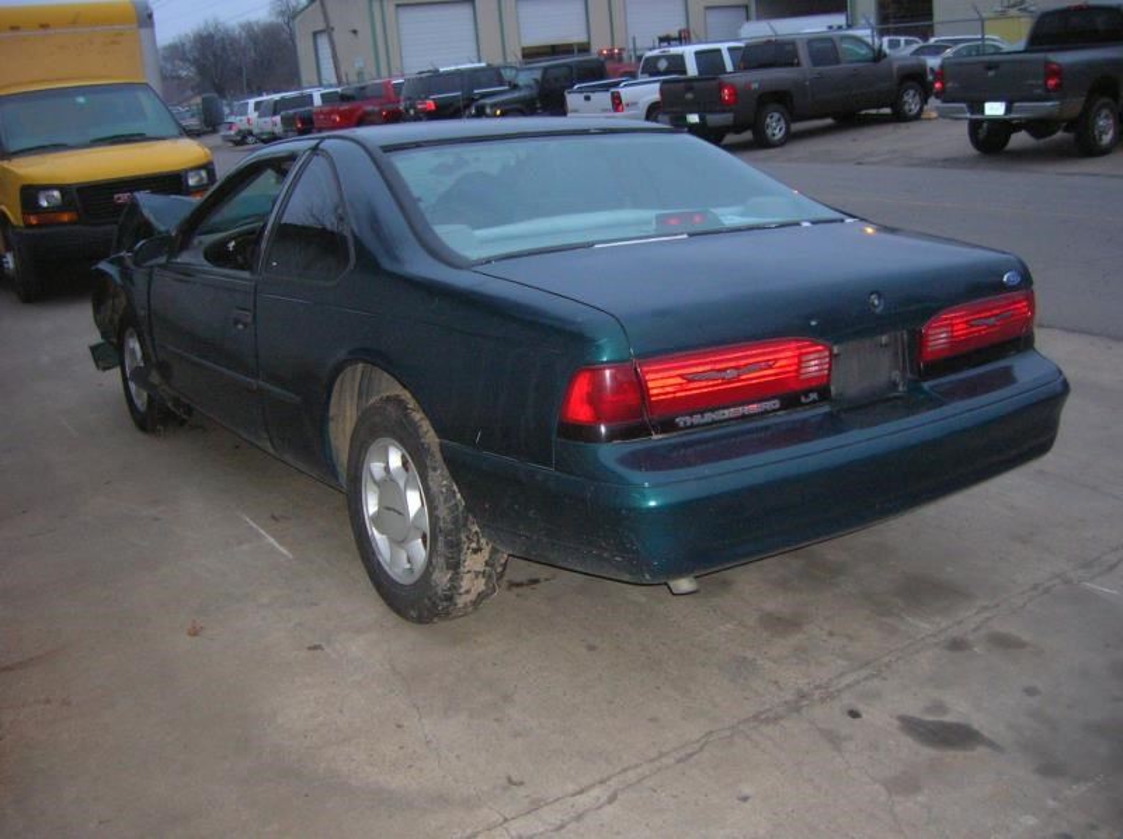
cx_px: 562
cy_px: 420
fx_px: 1102
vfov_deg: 41.7
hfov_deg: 54.0
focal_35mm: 34
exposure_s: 1/60.1
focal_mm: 5.7
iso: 200
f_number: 2.9
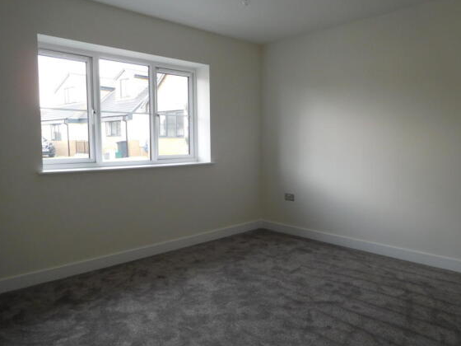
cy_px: 171
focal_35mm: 26
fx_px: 346
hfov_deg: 67.3
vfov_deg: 53.1
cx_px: 234
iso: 180
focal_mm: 4.5
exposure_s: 1/30
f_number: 3.4
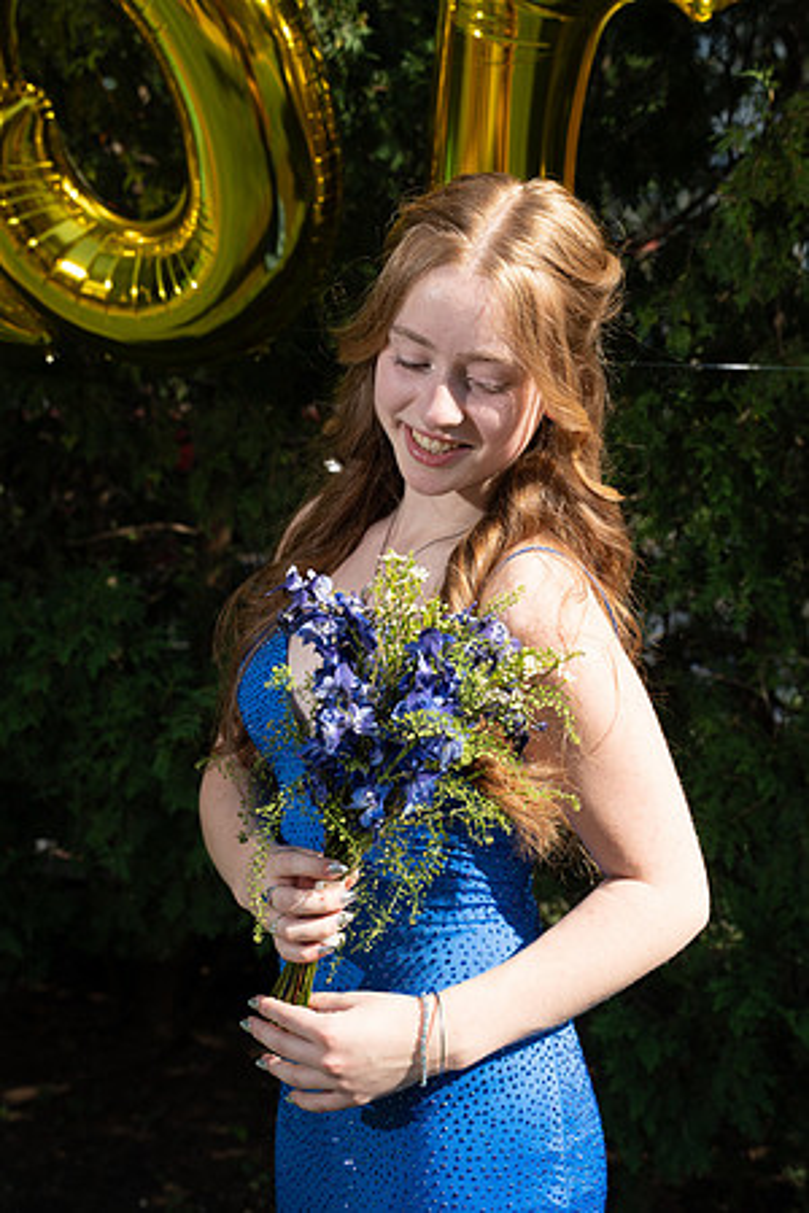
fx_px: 1955
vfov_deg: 34.5
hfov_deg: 23.4
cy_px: 606
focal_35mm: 58
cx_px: 404
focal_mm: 58
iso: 100
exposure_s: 1/250
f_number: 6.3
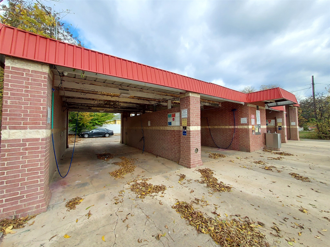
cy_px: 124
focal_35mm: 13
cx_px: 165
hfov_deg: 106.2
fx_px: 124
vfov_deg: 89.9
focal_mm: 1.42
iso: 50
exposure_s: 1/745
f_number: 2.2
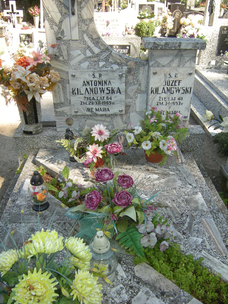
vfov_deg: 58.4
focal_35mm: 31
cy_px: 152
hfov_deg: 45.4
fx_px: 272
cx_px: 114
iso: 64
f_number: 2.9
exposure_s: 1/140
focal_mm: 5.3
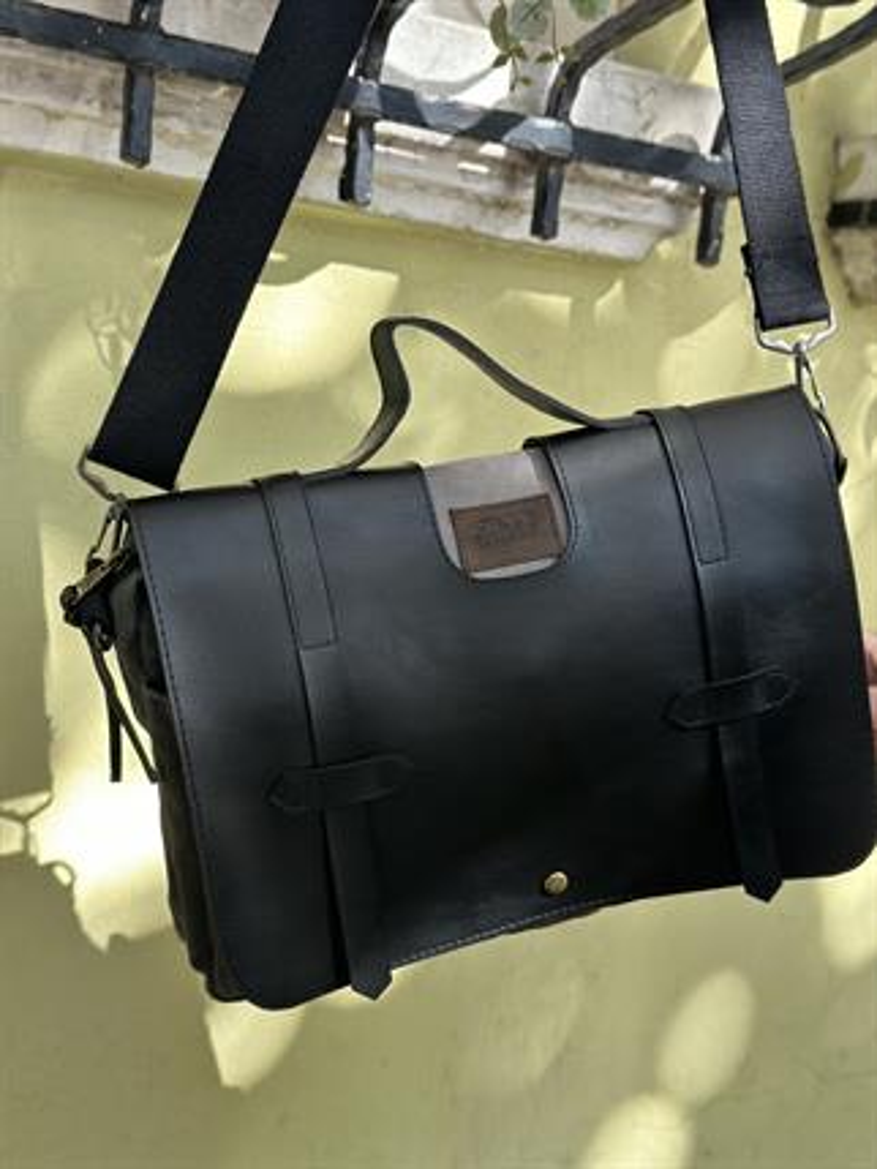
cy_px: 584
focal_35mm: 48
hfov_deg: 30.3
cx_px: 438
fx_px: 1621
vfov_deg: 39.6
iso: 80
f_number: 1.78
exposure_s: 1/256
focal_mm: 6.86
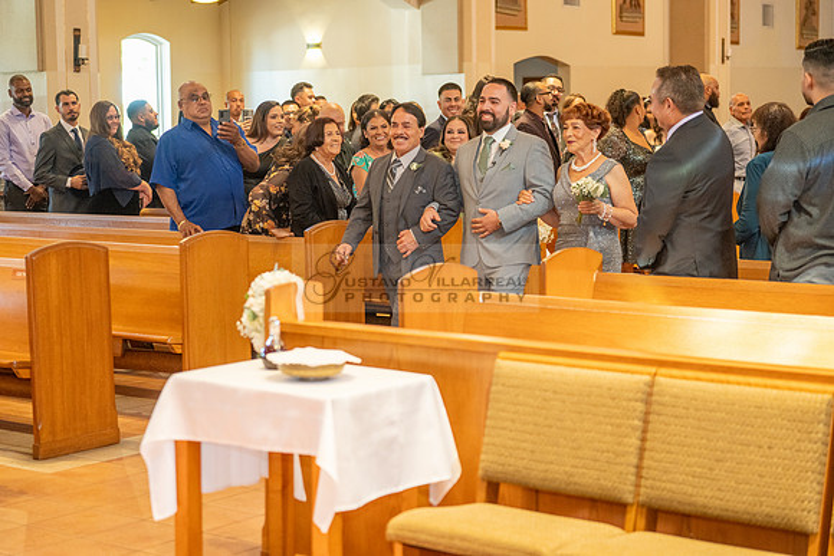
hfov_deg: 28.8
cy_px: 278
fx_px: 1622
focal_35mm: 70
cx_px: 417
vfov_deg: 19.5
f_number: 2.8
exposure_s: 1/160
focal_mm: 70
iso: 1600
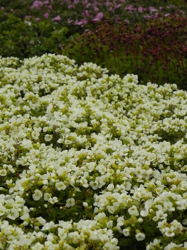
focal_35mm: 105
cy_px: 125
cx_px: 94
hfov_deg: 14.1
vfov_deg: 18.7
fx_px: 756
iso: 160
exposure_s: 1/640
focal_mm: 18.8
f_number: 4.5
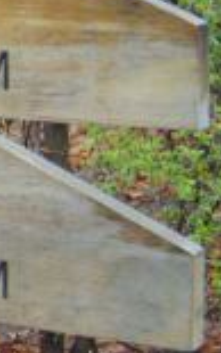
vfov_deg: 13.6
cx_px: -431
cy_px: 114
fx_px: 1473
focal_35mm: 153
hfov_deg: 7.6
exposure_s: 1/90
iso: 50
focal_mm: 7.4
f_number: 2.8
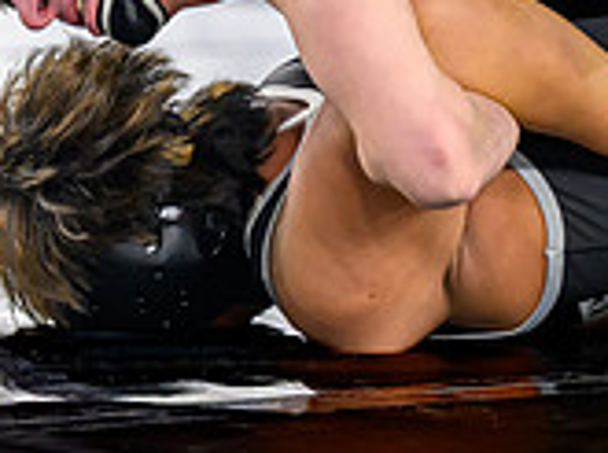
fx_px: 7501
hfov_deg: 4.6
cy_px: 17
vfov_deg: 3.5
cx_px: 550
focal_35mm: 428
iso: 1800
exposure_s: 1/800
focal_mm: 105
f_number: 2.8
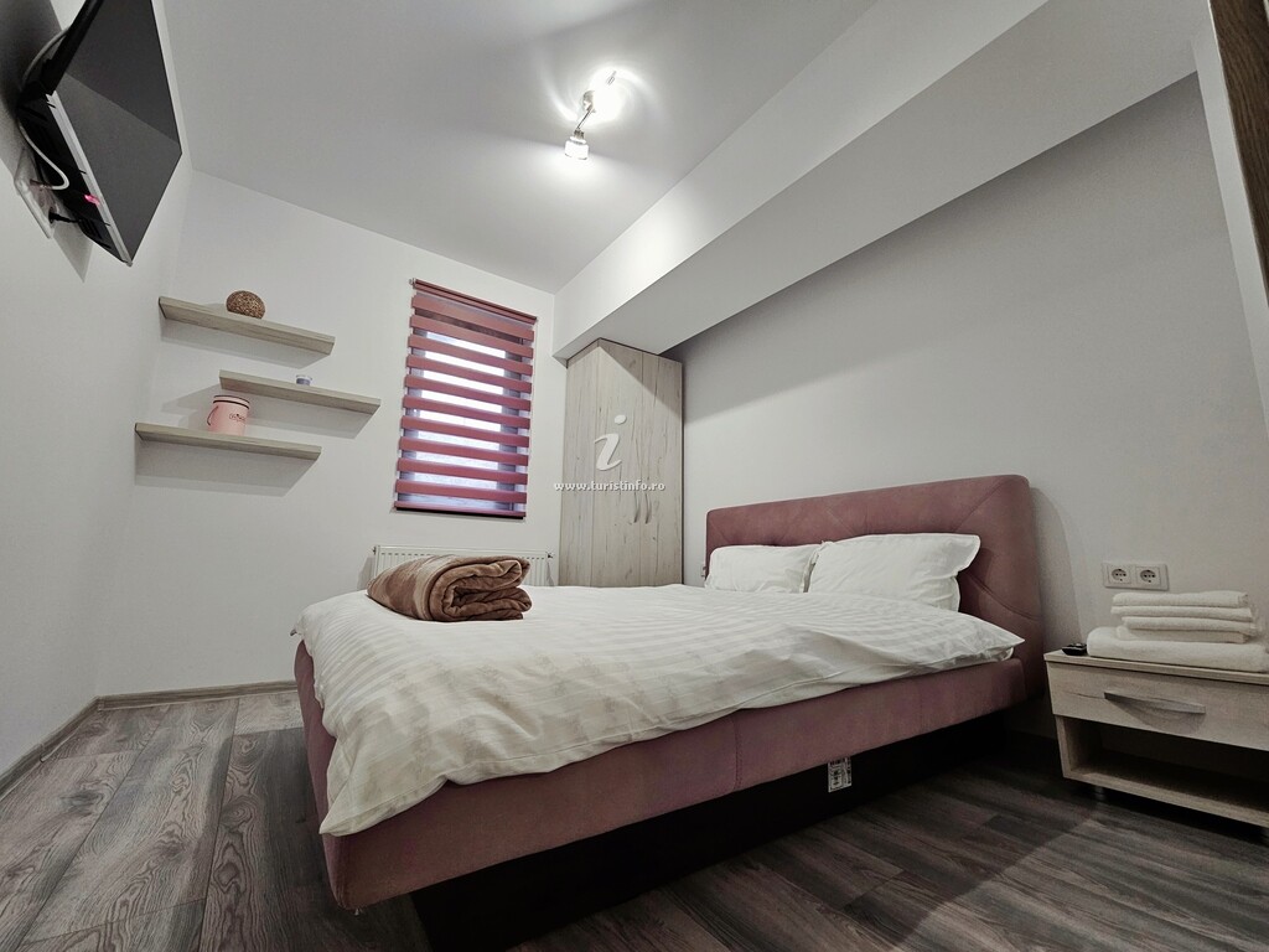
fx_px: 477
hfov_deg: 106.2
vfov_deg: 89.9
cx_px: 634
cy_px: 476
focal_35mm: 13
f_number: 2.2
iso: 160
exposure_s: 1/50
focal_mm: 2.2
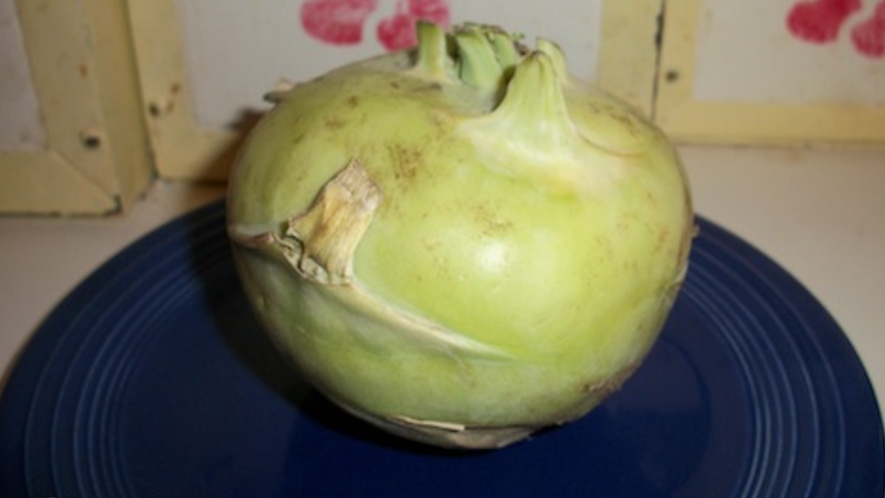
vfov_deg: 30.4
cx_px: 449
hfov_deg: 51.6
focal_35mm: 39
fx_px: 915
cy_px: 226
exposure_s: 1/30
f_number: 3.1
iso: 80
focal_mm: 6.3
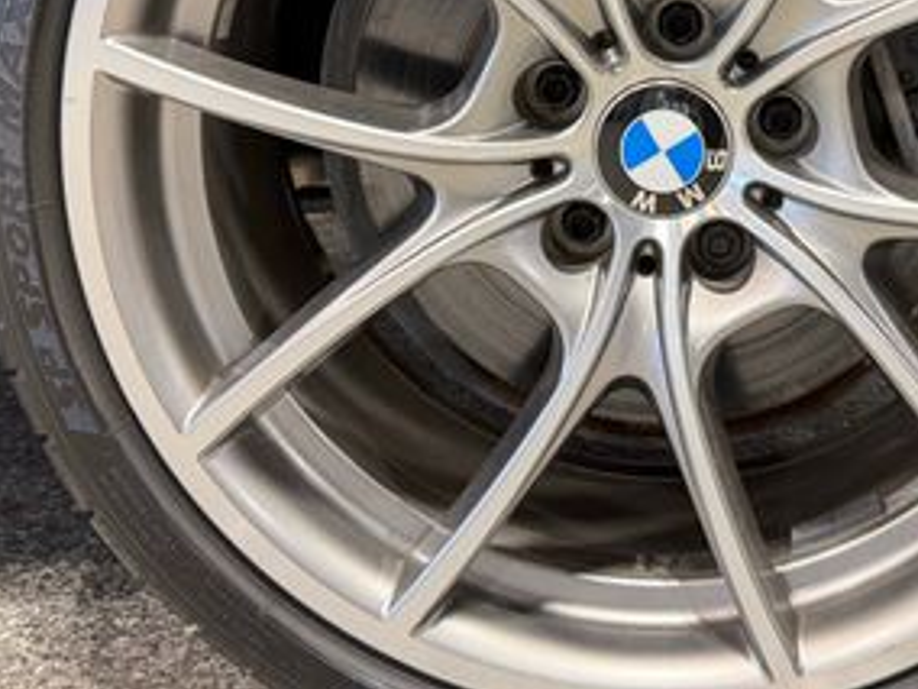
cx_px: 714
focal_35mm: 54
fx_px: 1432
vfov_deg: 26.2
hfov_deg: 34.6
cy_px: 71
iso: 200
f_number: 1.78
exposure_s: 1/120
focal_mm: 6.76
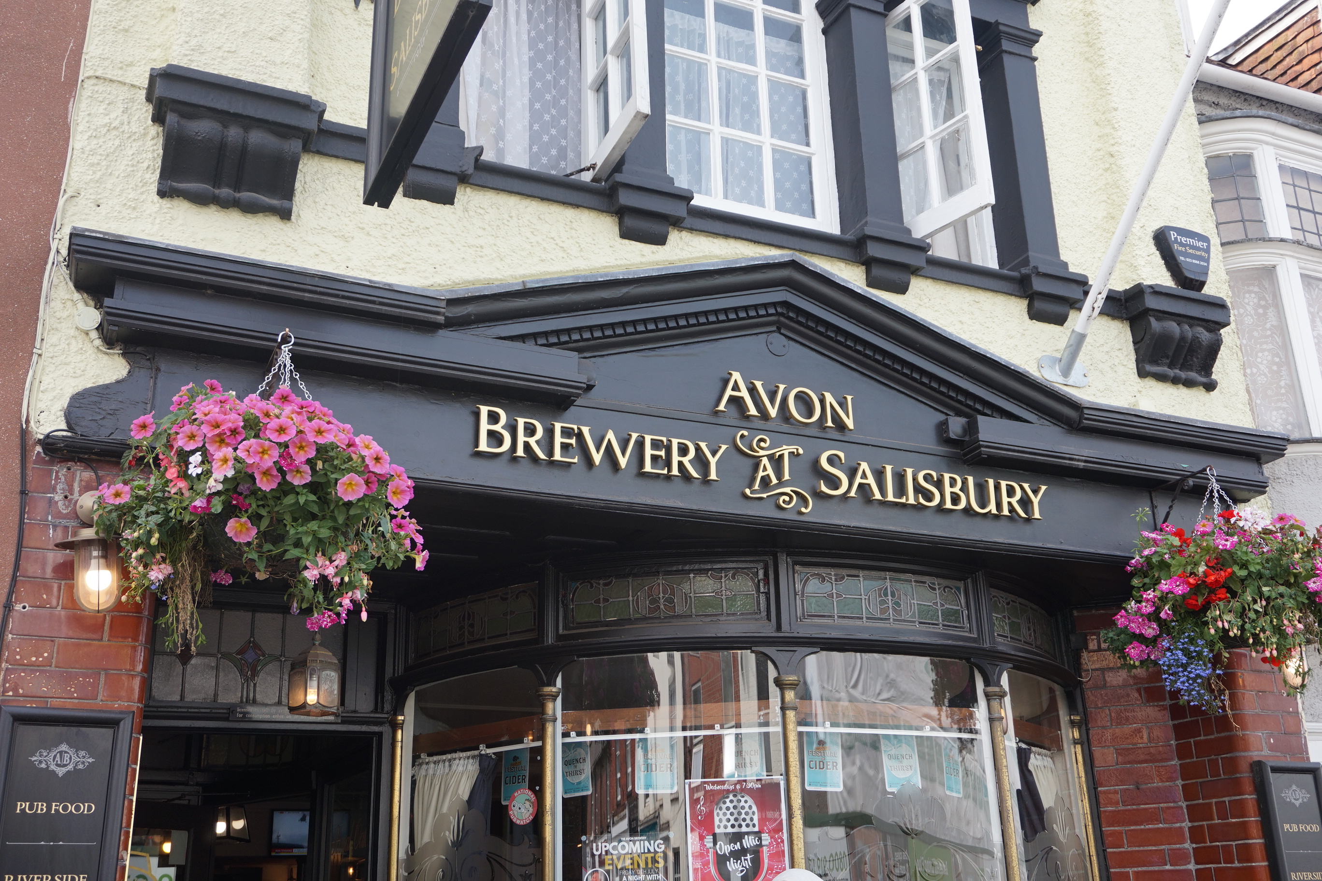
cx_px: 661
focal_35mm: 36
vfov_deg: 36.9
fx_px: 1322
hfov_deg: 53.1
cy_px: 440
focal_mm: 24
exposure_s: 1/160
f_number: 4.5
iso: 100
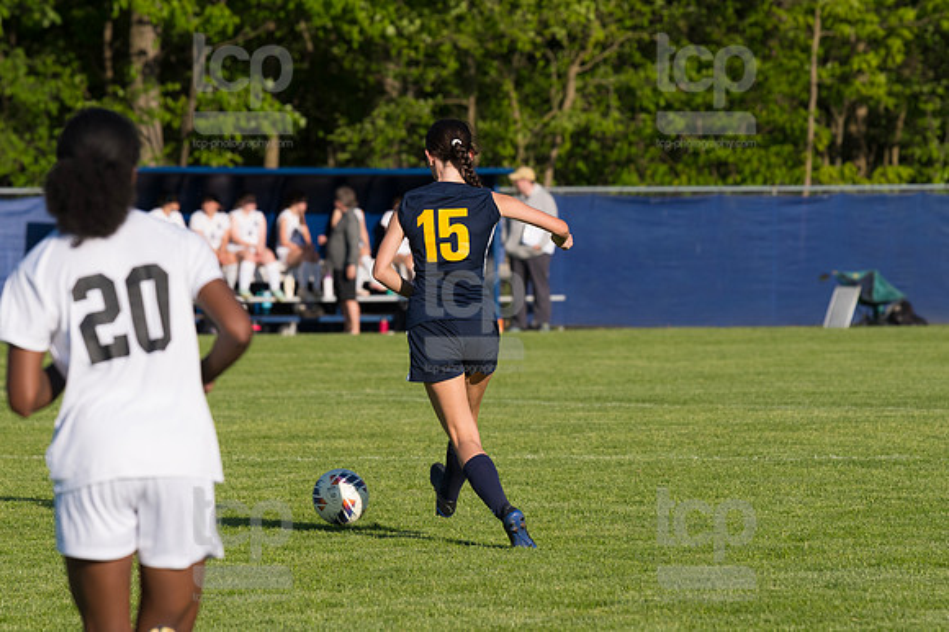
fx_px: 7693
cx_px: 474
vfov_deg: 4.7
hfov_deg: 7.1
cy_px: 316
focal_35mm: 292
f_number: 5.6
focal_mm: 195
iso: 250
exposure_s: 1/1600
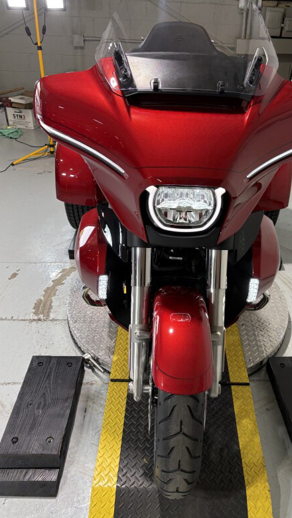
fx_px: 399
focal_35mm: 29
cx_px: 175
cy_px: 260
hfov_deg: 40.1
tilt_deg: -30.1
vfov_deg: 66.0
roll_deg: -2.5
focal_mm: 5.96
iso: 64
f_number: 1.6
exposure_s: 1/129
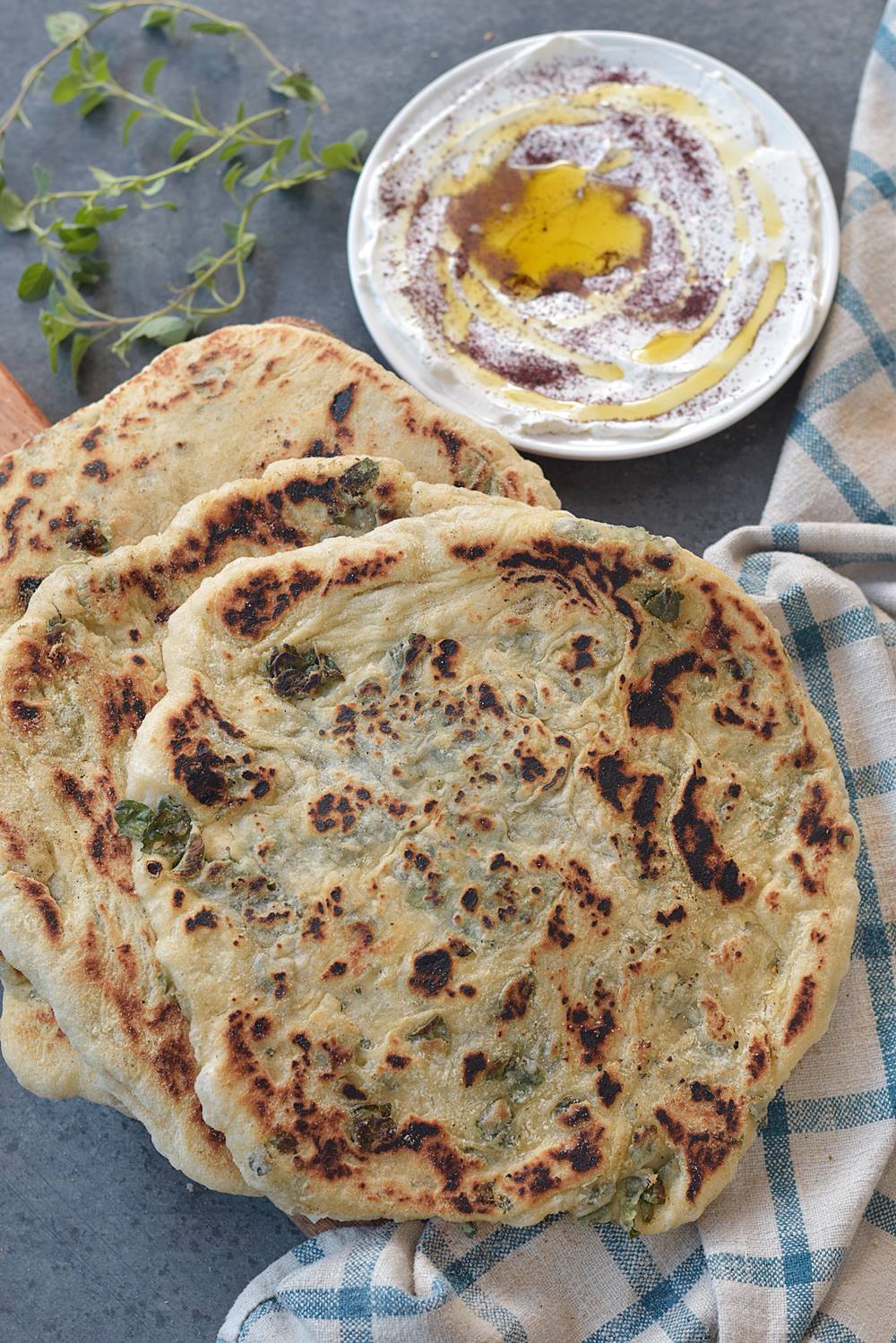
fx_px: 2800
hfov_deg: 18.2
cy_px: 672
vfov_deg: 27.0
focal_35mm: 75
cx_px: 448
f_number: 4.5
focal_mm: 50
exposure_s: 1/160
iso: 200
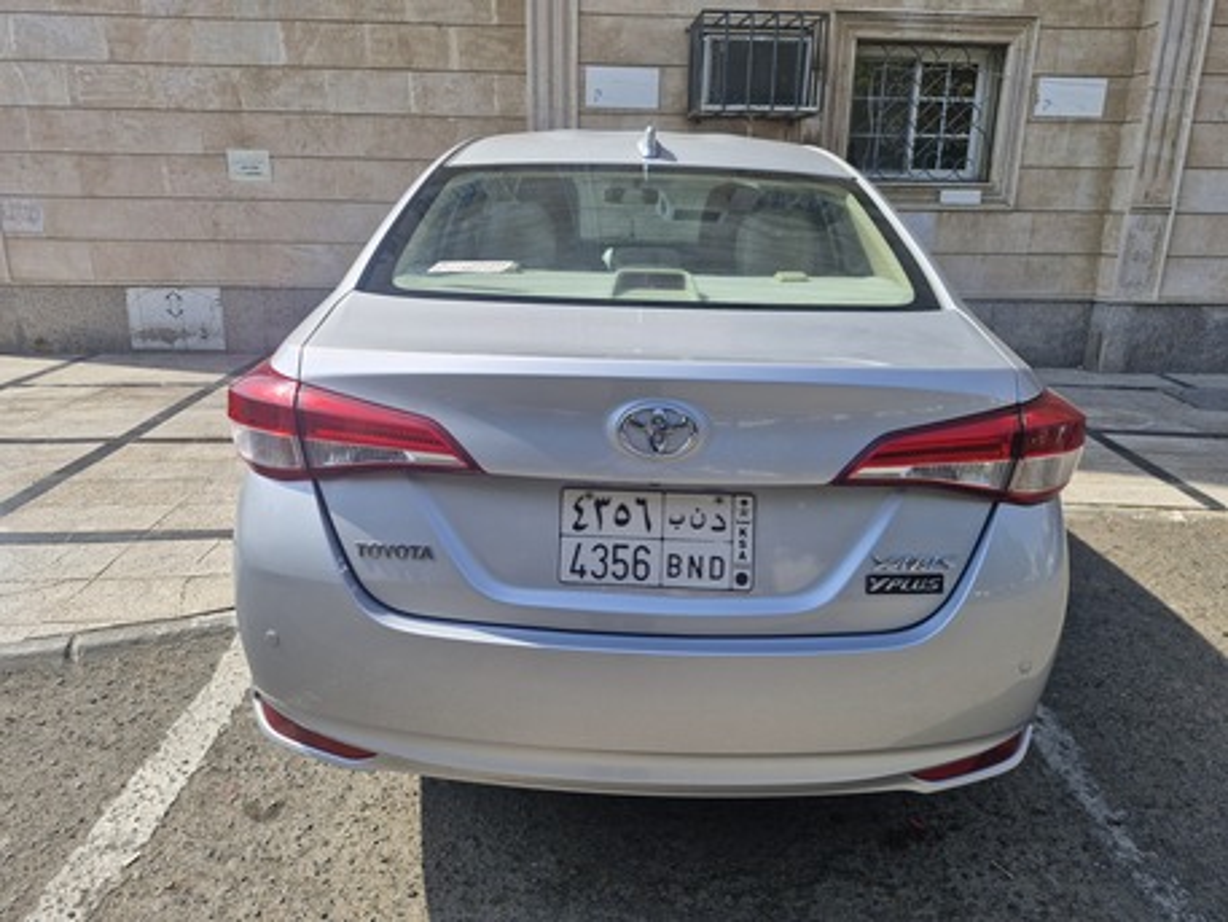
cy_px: 461
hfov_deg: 73.9
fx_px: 816
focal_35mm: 23
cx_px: 614
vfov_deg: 58.9
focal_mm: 5.54
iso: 50
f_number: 1.8
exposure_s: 1/1060
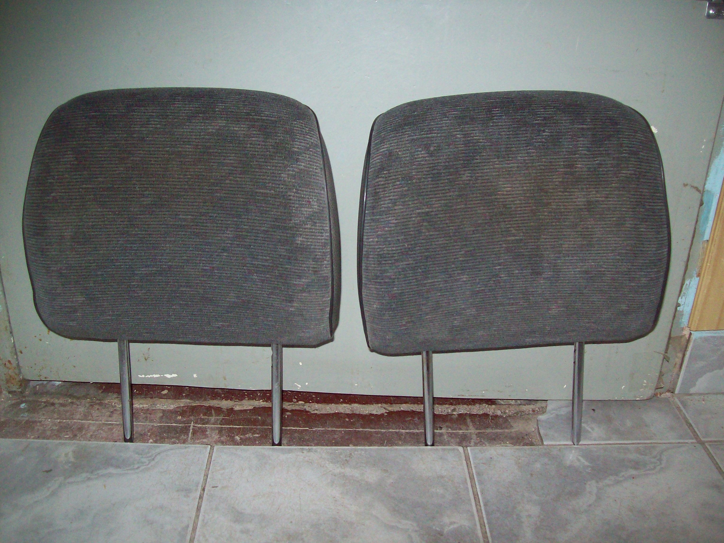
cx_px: 362
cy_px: 272
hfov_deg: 51.4
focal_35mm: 36
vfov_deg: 39.7
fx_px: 753
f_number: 2.7
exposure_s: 1/64
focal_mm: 6
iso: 200
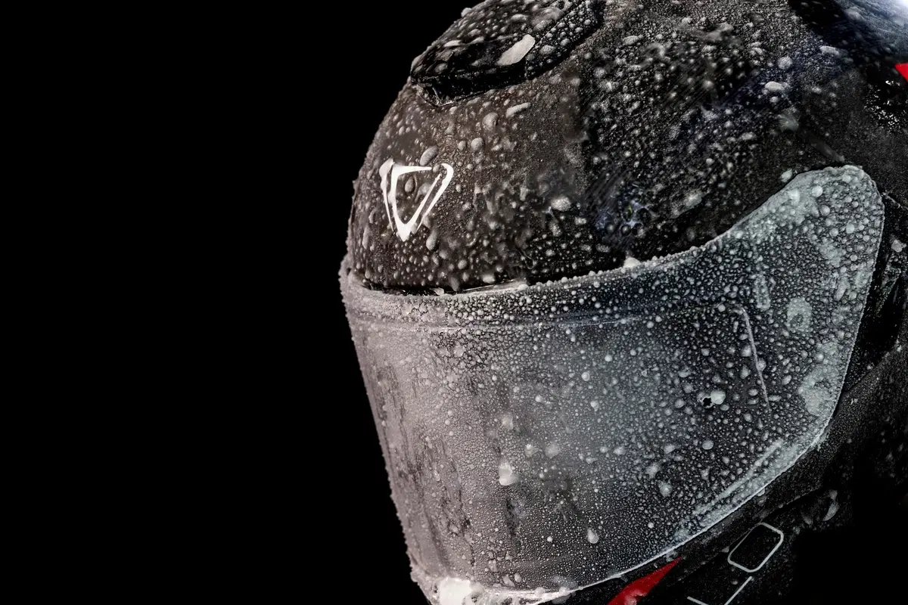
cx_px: 454
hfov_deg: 24.2
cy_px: 302
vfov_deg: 16.3
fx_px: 2119
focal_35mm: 84
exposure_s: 1/6
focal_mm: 84
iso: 400
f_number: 7.1
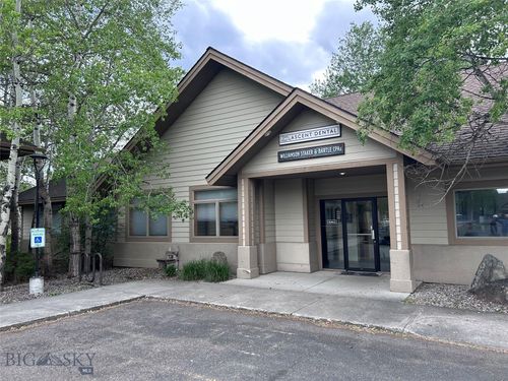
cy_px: 190
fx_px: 382
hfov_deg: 67.3
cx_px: 254
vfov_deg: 53.1
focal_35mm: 26
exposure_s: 1/588
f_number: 1.5
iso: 50
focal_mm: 5.7
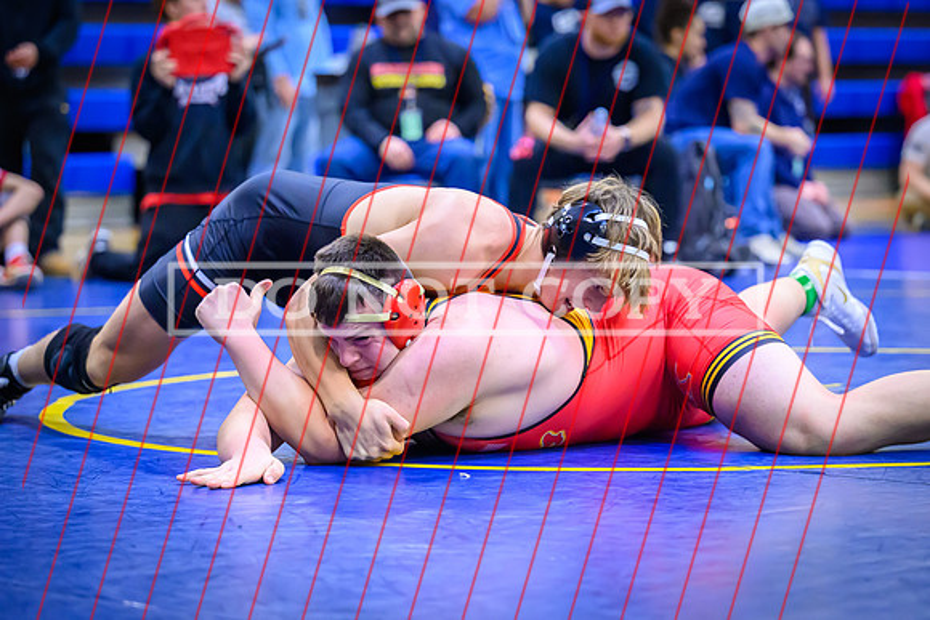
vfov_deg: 10.9
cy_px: 313
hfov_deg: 16.2
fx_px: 3257
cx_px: 450
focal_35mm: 126
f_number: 2.8
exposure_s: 1/640
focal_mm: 105
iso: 6400
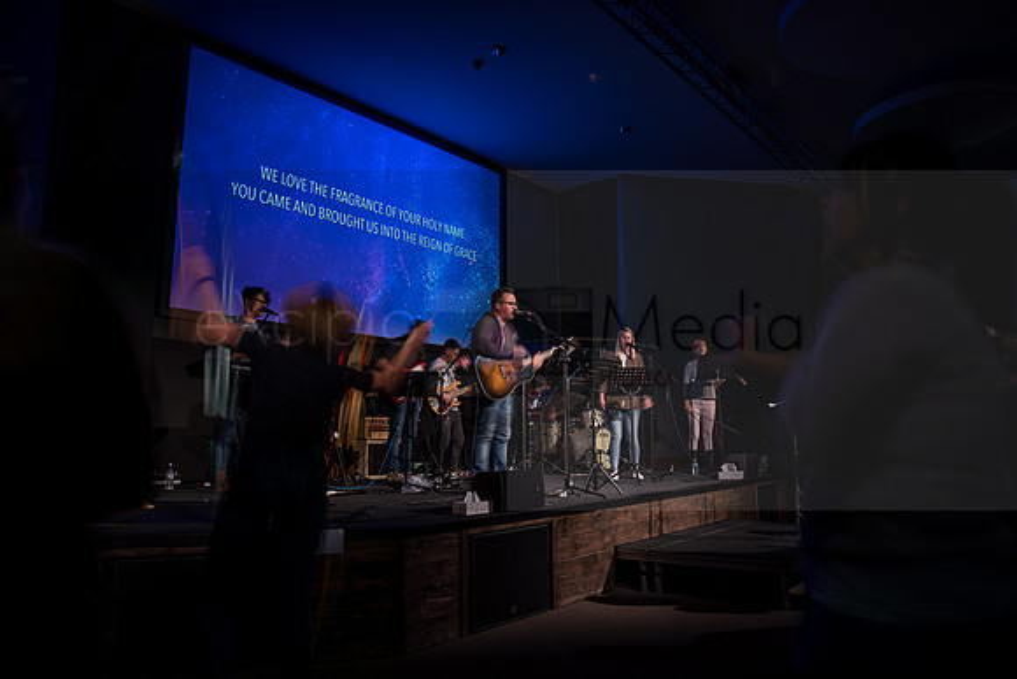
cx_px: 508
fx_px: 678
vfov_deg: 53.2
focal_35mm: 24
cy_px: 340
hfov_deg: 73.7
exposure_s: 1/5
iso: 100
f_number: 4
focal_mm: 24
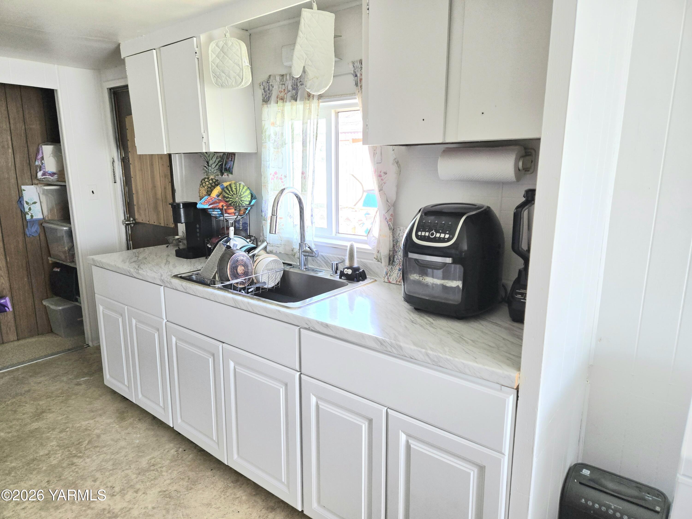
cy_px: 260
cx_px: 346
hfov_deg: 73.9
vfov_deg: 58.9
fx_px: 460
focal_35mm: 23
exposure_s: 1/182
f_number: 1.8
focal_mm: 5.4
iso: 80
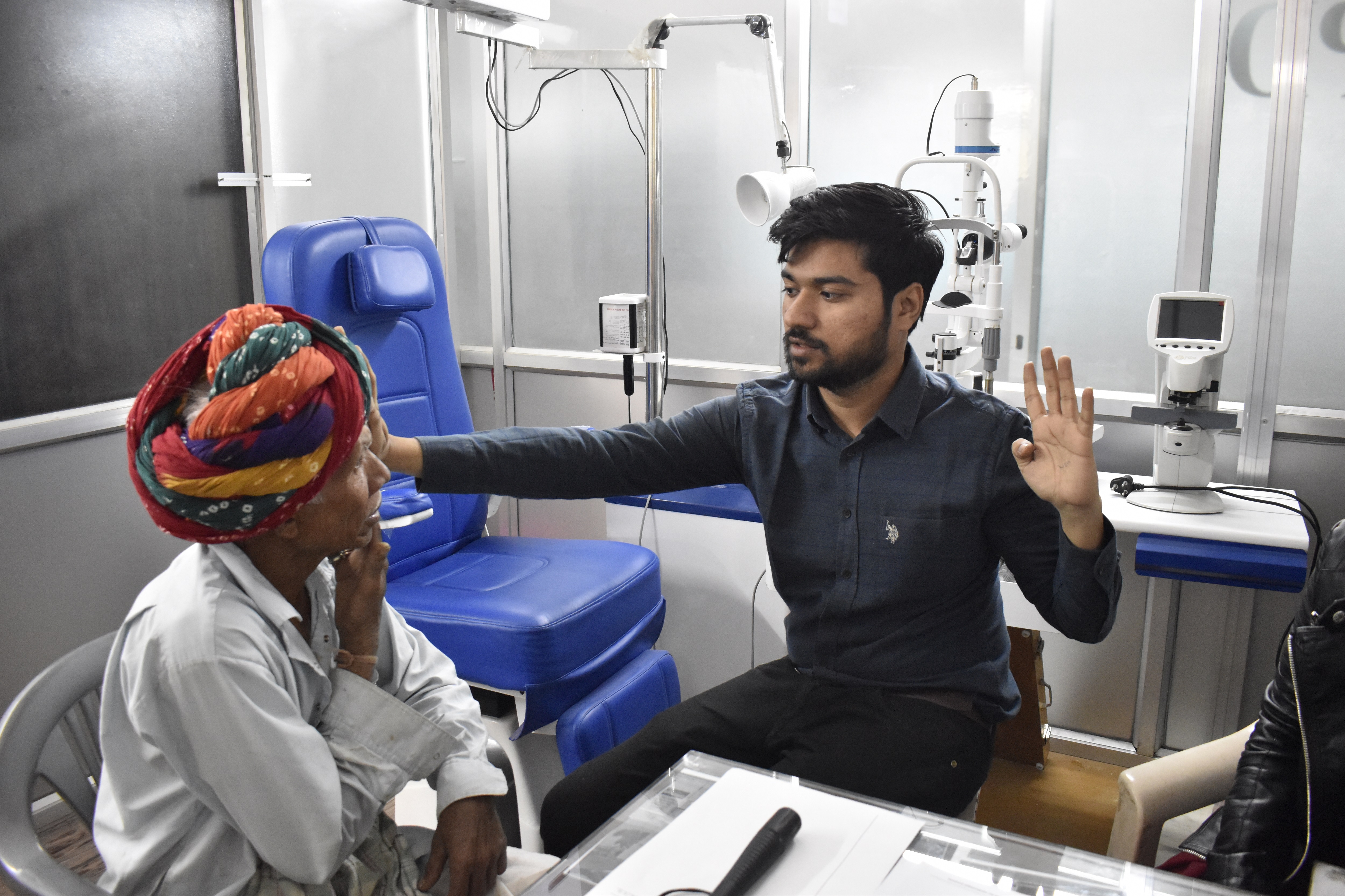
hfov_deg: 61.9
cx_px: 672
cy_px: 448
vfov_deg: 43.6
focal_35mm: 30
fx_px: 1121
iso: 4000
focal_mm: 20
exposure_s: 1/80
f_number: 4.5
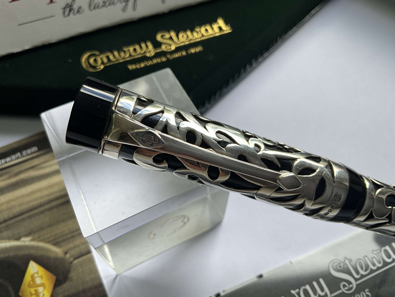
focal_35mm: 29
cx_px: 198
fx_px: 331
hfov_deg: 61.7
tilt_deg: -59.0
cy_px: 148
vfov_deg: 48.2
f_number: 1.8
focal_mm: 3
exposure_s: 1/122
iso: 16
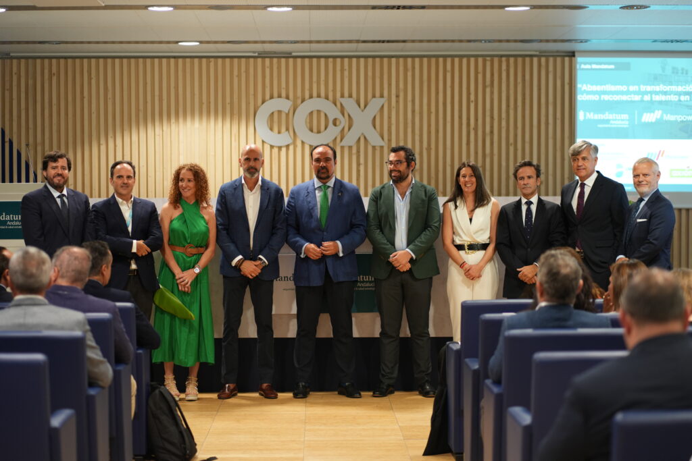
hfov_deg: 23.9
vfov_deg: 16.1
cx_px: 346
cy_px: 230
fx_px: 1634
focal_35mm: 85
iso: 800
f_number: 1.8
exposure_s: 1/100
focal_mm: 85
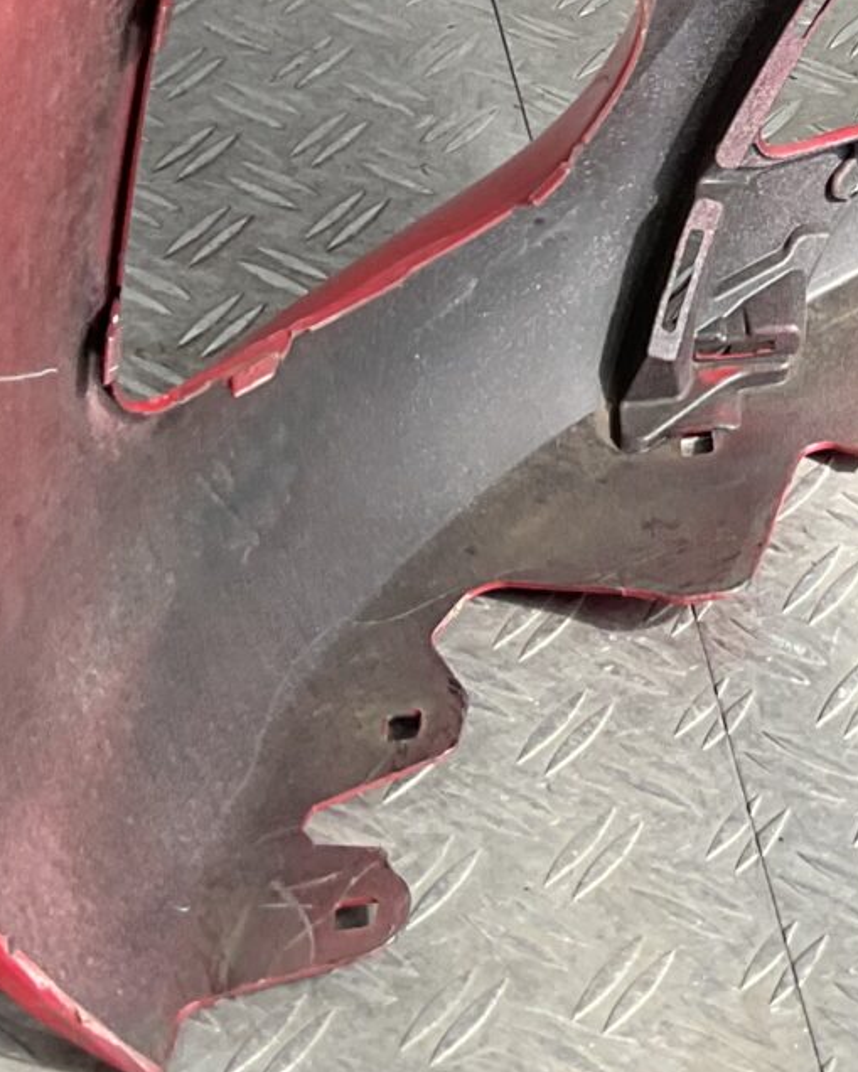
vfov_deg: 16.1
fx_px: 3618
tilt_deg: -30.0
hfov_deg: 12.9
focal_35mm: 114
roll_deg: -9.8
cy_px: -236
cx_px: 1229
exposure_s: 1/362
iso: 16
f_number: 1.8
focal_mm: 3
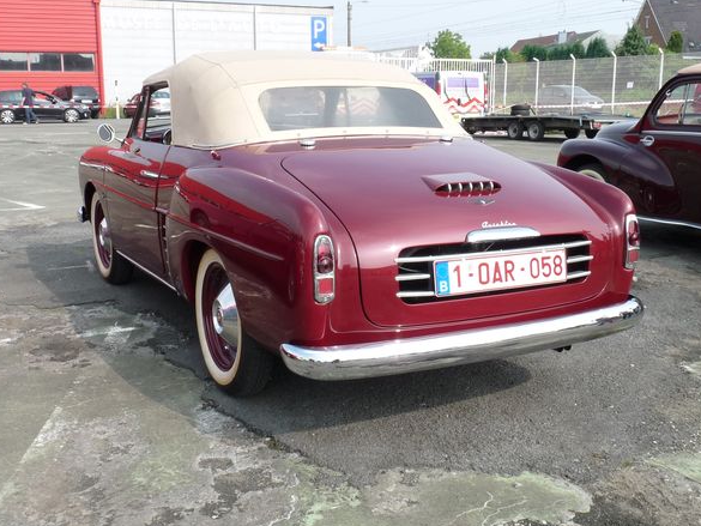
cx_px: 348
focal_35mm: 40
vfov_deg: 36.0
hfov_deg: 46.8
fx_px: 810
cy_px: 262
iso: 100
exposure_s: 1/200
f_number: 5.6
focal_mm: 4.8
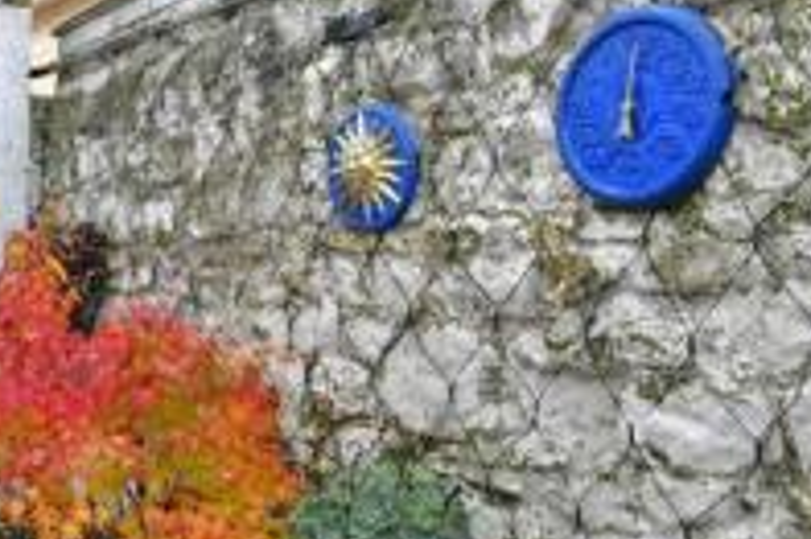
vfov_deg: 26.9
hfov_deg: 33.9
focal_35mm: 50
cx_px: -99
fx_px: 1125
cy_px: 315
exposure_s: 1/30
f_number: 7.1
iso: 320
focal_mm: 10
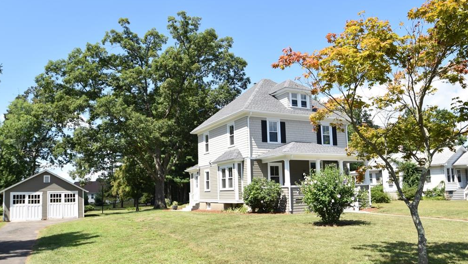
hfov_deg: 66.0
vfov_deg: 40.1
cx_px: 230
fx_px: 360
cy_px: 150
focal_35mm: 29
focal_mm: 18
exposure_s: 1/320
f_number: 9
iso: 200
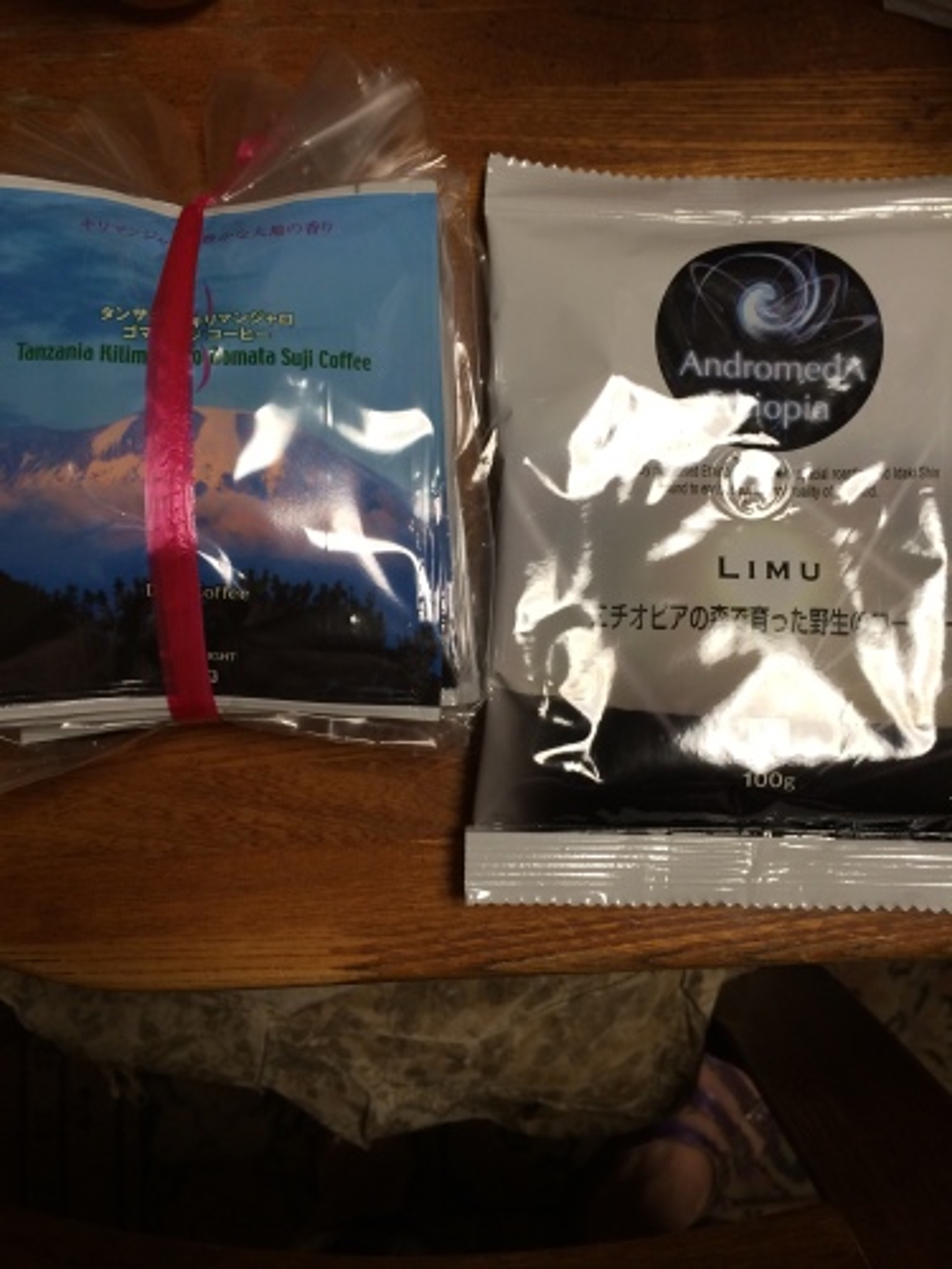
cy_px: 634
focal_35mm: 30
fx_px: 1100
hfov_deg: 46.8
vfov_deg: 60.0
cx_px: 476
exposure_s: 1/30
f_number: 2.2
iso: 80
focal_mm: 4.12
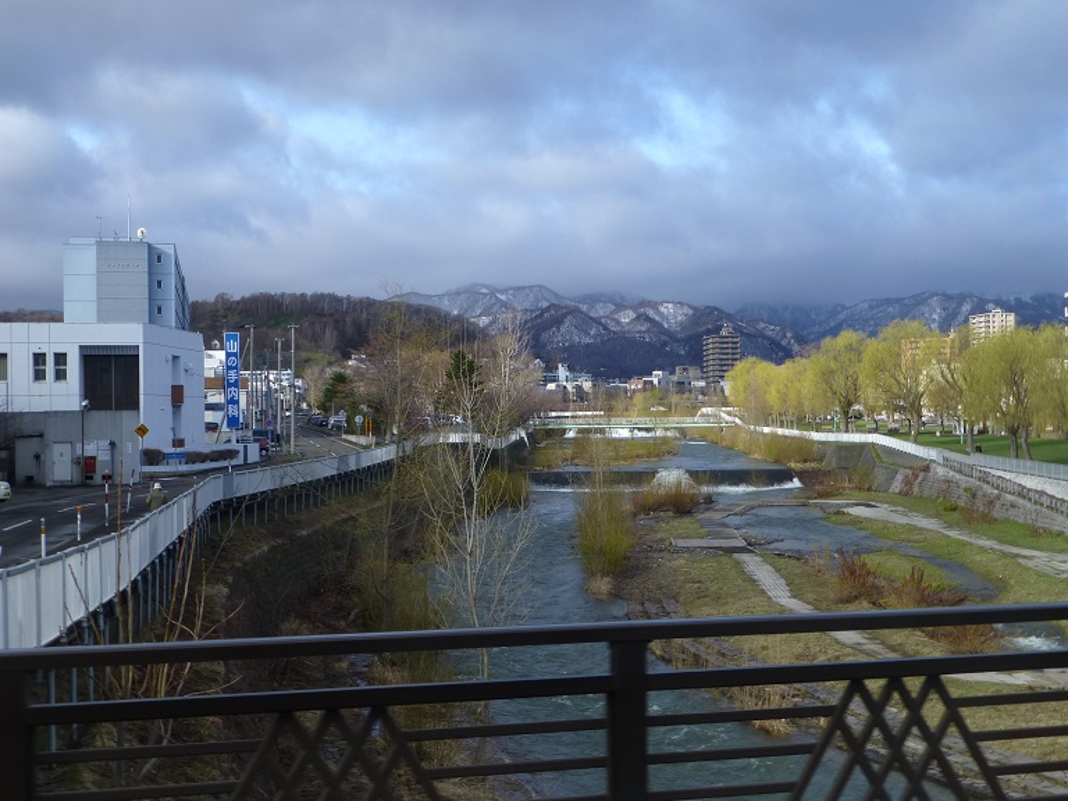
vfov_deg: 32.9
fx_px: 1358
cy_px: 400
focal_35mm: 44
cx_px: 534
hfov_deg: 42.9
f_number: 4.1
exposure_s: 1/320
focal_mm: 7.9
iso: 100
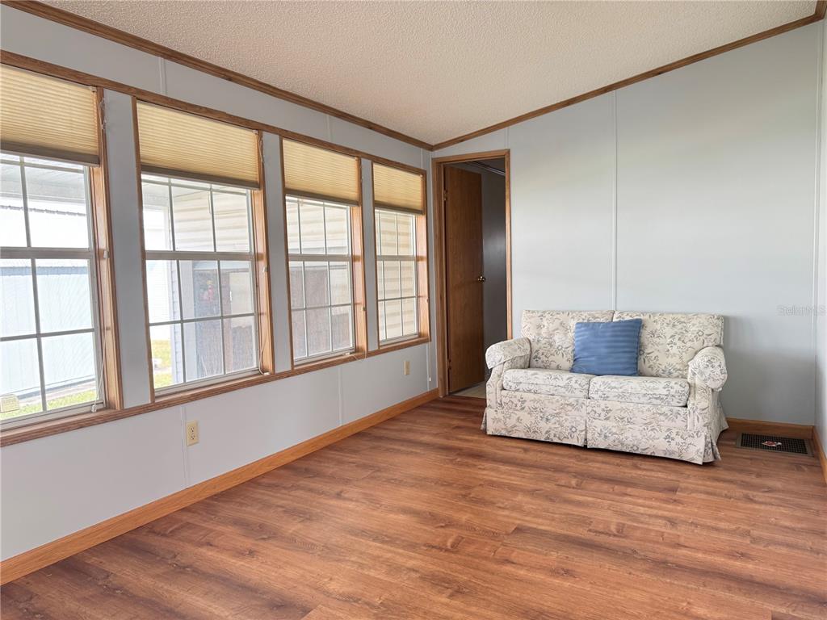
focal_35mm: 24
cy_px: 310
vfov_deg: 56.8
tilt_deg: -4.8
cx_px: 414
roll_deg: +2.3
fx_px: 573
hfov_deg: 71.6
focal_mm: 6.76
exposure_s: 1/121
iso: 125
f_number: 1.78
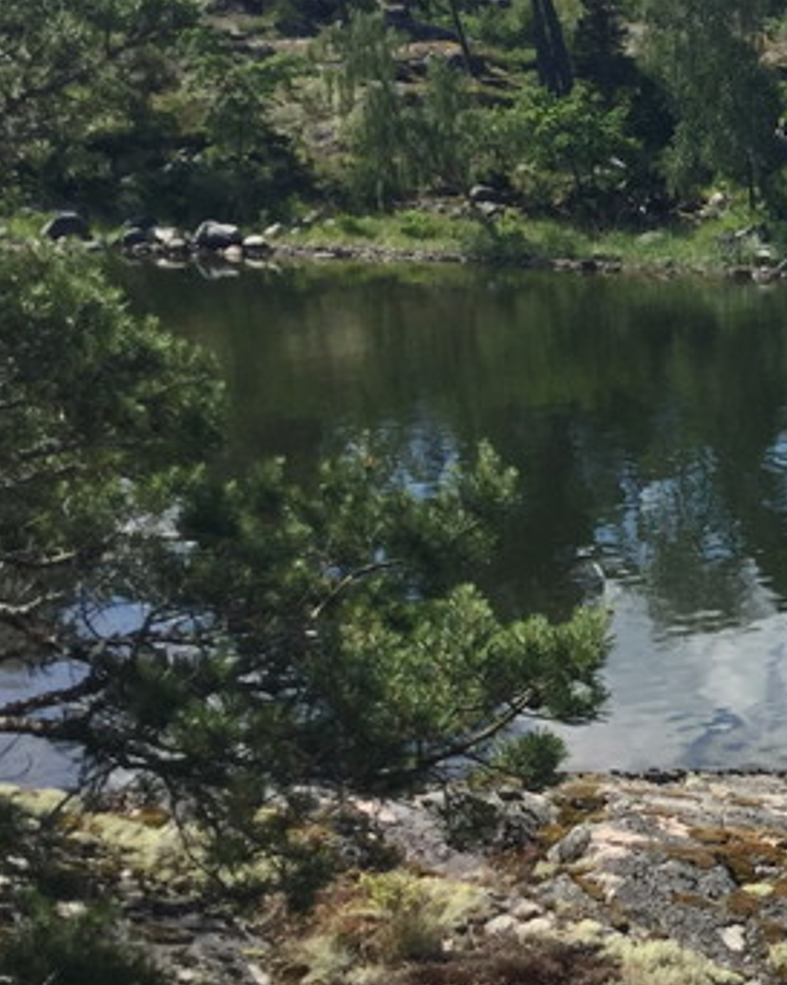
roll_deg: -1.5
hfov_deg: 16.3
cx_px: 1219
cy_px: 541
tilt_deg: -11.8
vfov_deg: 22.5
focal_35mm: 85
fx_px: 2478
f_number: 2.4
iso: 25
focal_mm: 3.3
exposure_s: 1/1314
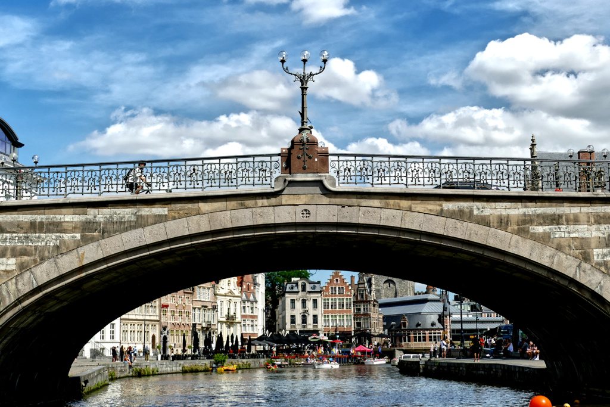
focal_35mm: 63
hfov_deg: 31.9
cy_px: 204
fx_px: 1068
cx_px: 305
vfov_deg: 21.6
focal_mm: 22.9
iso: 125
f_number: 3.6
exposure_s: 1/2000
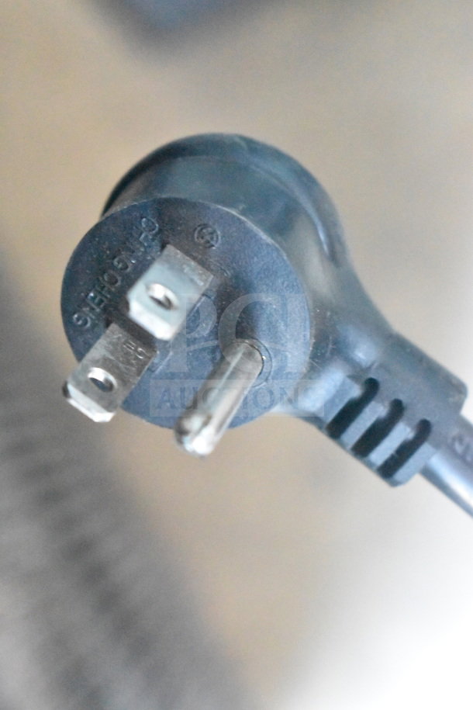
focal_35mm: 82
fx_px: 1626
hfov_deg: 16.6
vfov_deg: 24.6
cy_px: 355
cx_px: 236
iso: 25600
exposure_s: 1/50
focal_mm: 55
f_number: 5.6
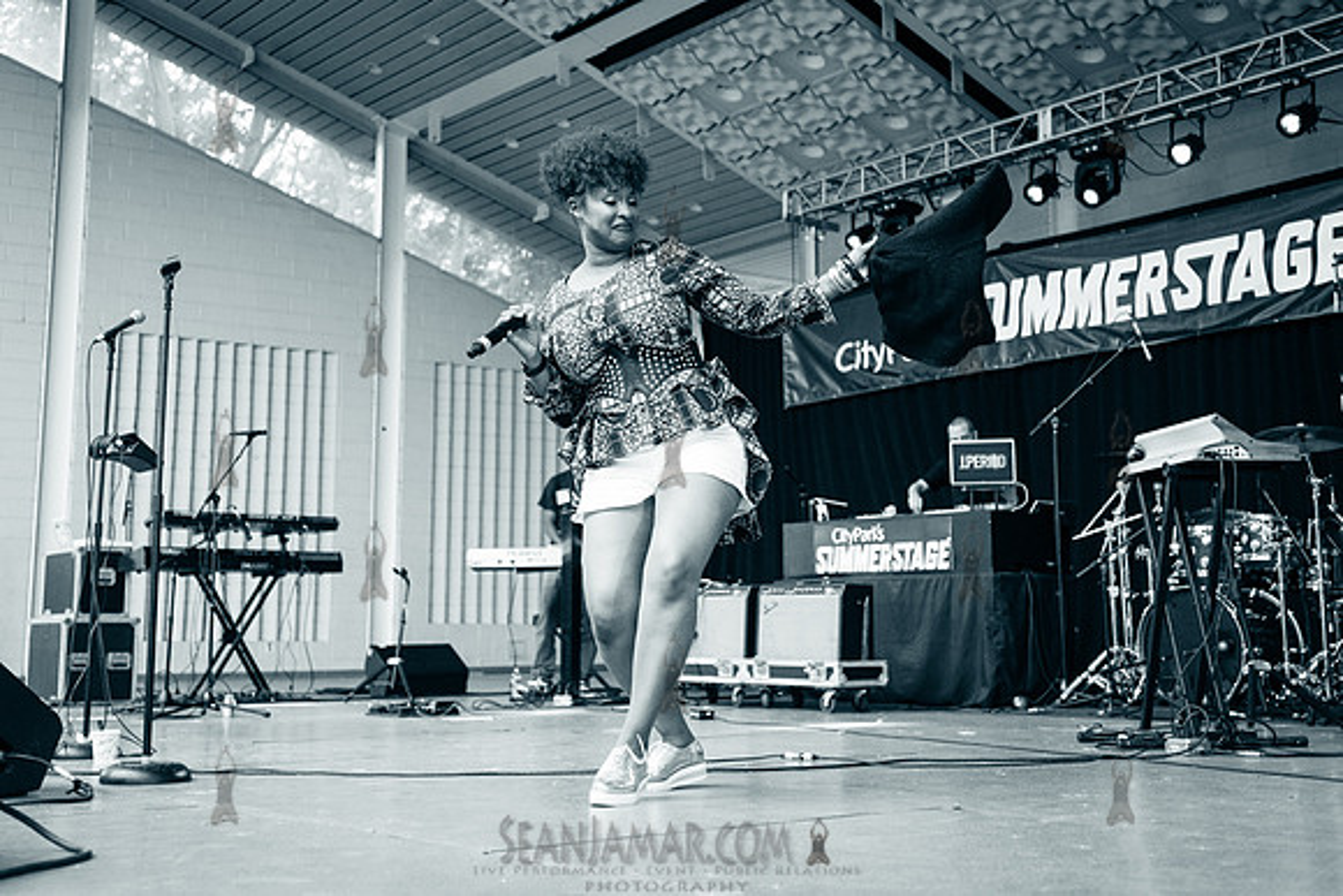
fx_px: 1611
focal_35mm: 43
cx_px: 679
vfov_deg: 31.1
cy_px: 391
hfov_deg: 45.3
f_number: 2.8
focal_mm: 35
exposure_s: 1/1000
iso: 2000
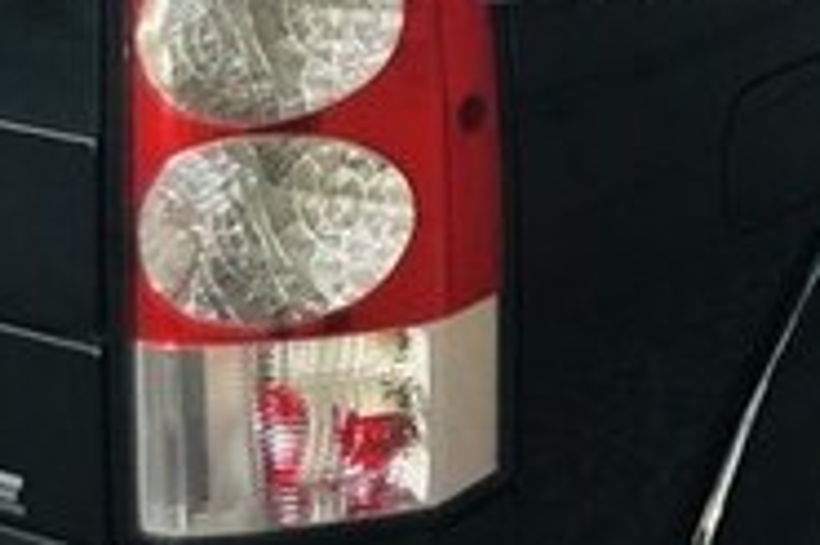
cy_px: -66
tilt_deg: -13.2
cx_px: 785
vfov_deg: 16.9
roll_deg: -2.2
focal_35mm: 78
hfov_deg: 25.0
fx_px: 1775
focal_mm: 3.99
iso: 80
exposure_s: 1/7
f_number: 1.8
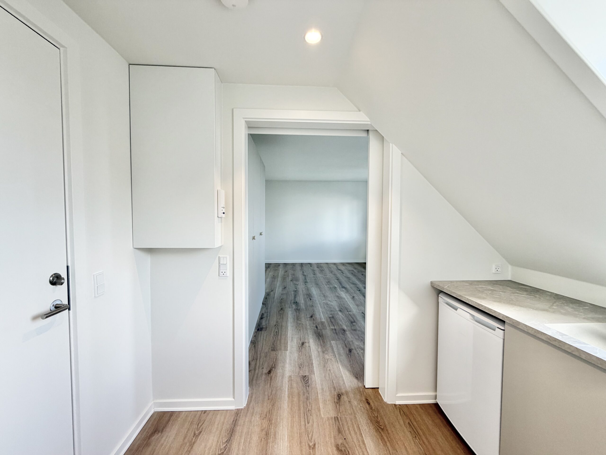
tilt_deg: -3.1
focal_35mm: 14
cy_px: 228
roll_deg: +0.3
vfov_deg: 85.7
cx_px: 303
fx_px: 245
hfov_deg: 102.1
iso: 64
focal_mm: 2.22
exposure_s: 1/100
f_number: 2.2
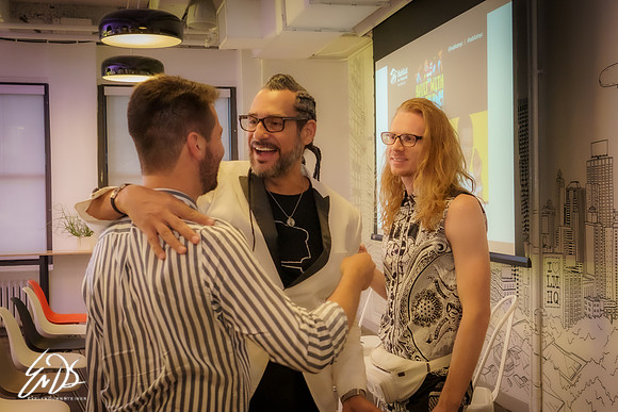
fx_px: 687
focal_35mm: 40
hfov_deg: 48.4
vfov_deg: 33.4
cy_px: 206
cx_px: 309
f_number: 6.3
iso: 3200
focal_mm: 27
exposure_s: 1/200
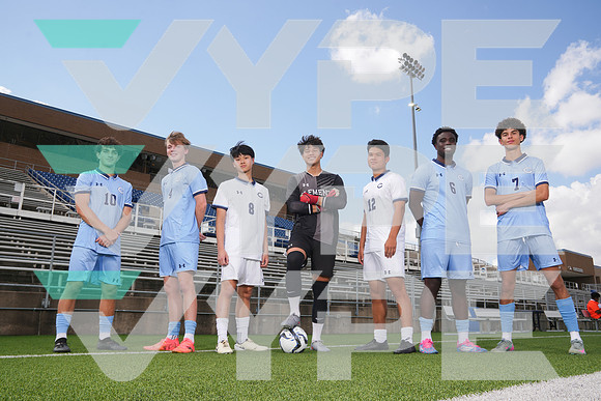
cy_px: 200
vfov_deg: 45.0
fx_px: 484
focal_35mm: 29
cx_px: 300
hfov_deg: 63.6
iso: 80
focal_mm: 29
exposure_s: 1/200
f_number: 8
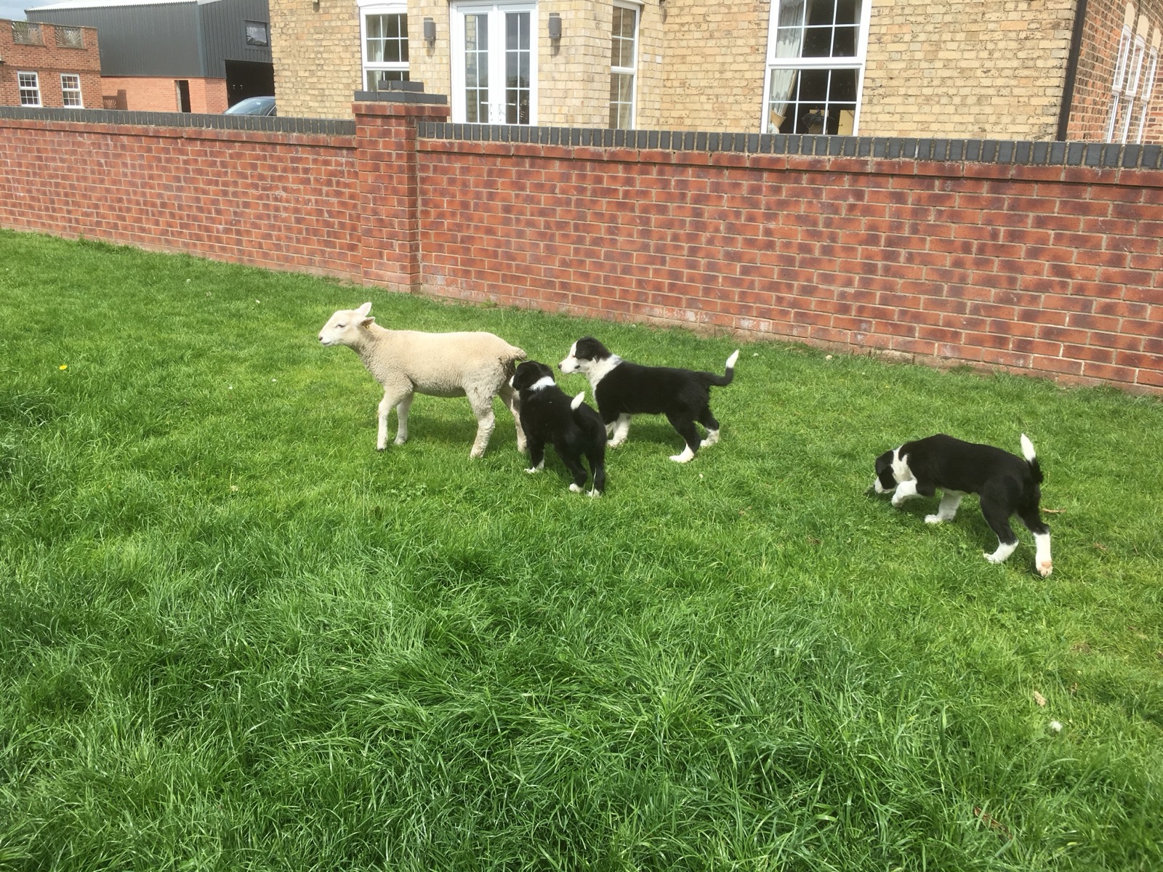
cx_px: 582
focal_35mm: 29
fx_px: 974
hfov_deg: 61.7
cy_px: 436
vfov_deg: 48.2
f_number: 2.2
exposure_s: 1/894
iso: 25
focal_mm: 4.15
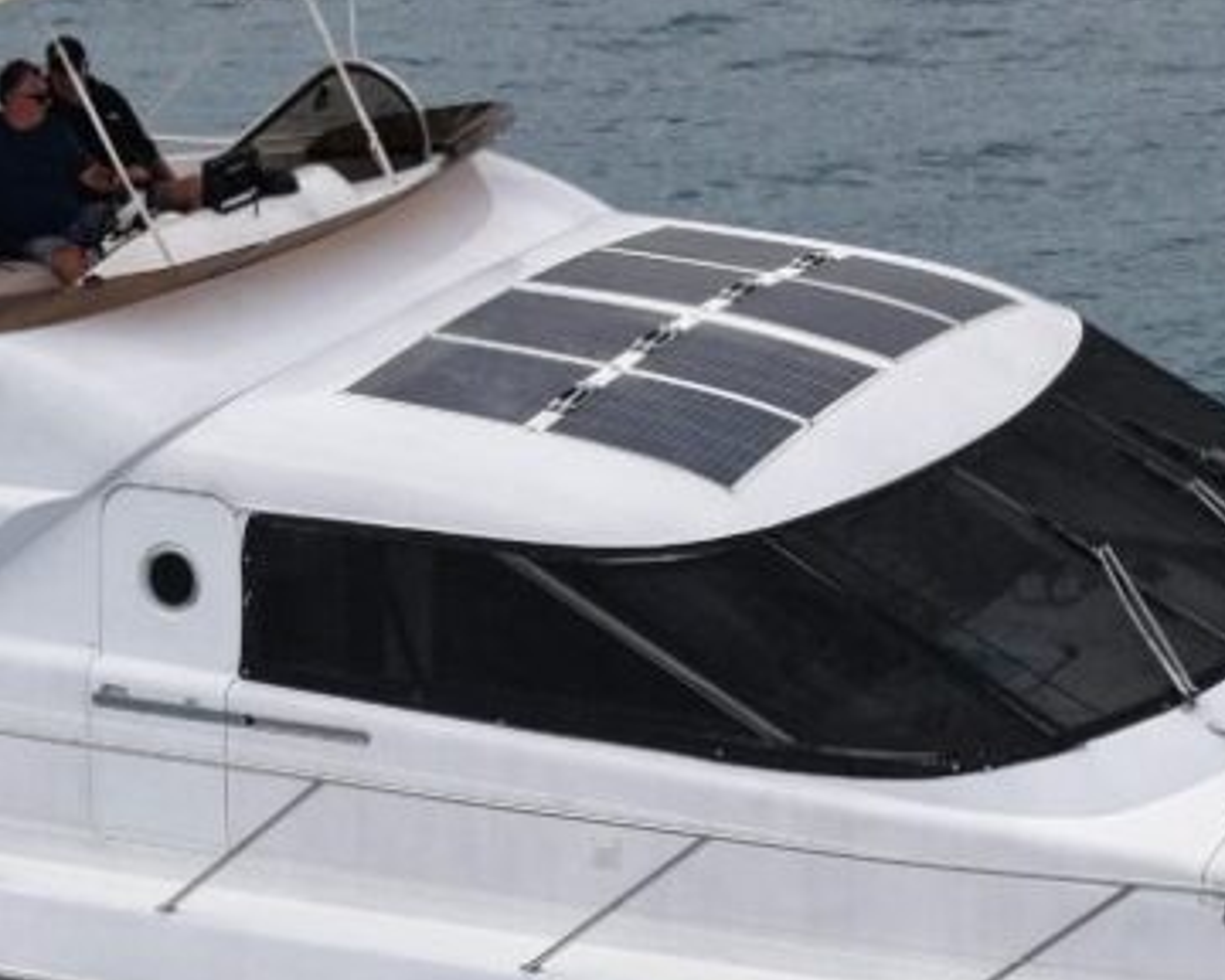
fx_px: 4713
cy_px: 677
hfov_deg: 14.7
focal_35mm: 130
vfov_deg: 11.9
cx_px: 949
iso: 300
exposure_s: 1/1000
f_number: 1.8
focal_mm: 8.67
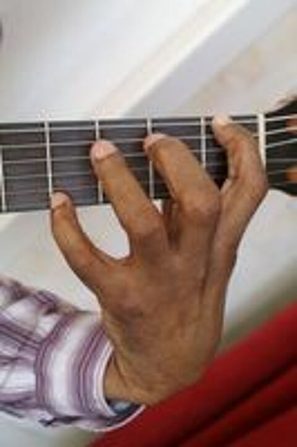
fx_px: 651
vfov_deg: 37.9
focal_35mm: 52
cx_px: 148
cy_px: 224
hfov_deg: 25.7
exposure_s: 1/60
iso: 400
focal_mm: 35
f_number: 5.6
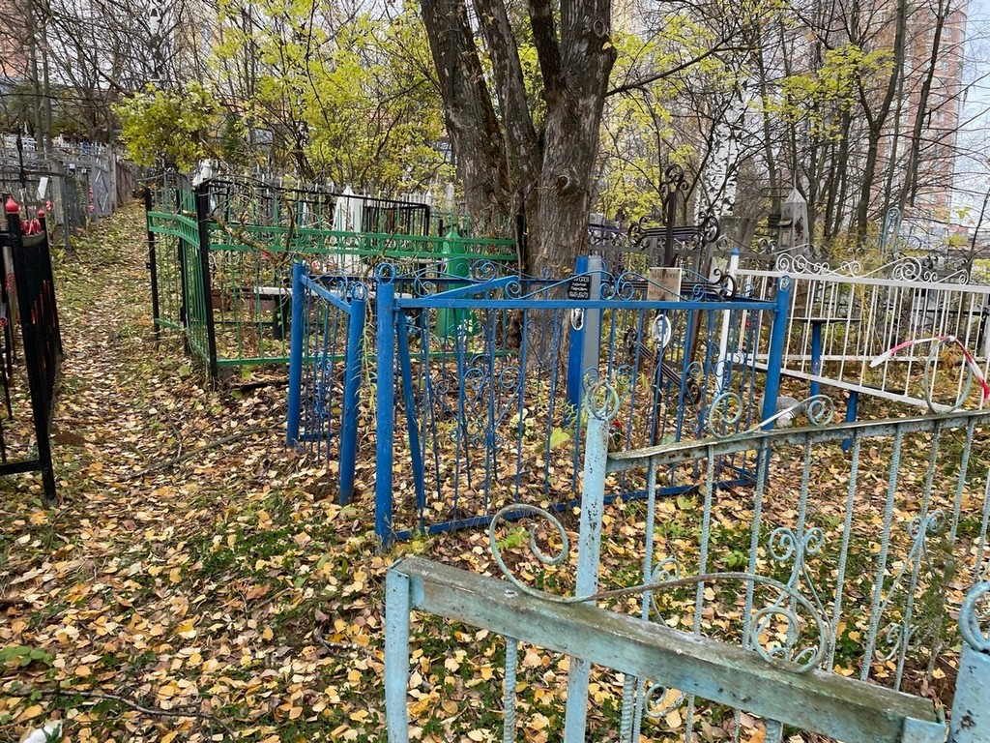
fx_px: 744
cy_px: 372
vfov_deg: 53.1
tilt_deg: -14.6
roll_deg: -2.8
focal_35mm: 26
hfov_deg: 67.3
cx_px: 495
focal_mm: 4.2
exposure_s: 1/163
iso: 32
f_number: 1.6
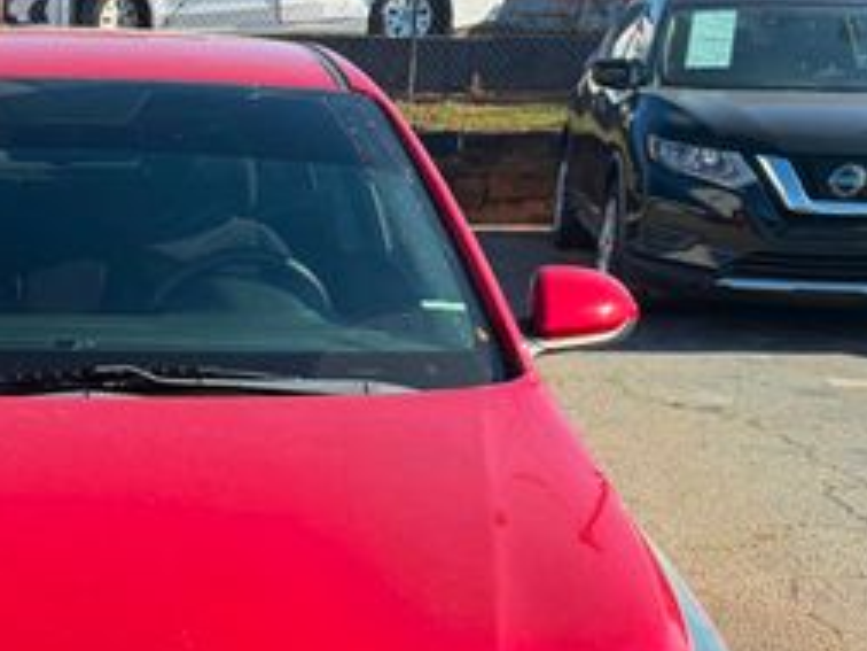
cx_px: 72
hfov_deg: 30.2
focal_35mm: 61
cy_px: 658
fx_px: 1528
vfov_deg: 23.0
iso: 100
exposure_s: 1/1522
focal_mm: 6.76
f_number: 1.78
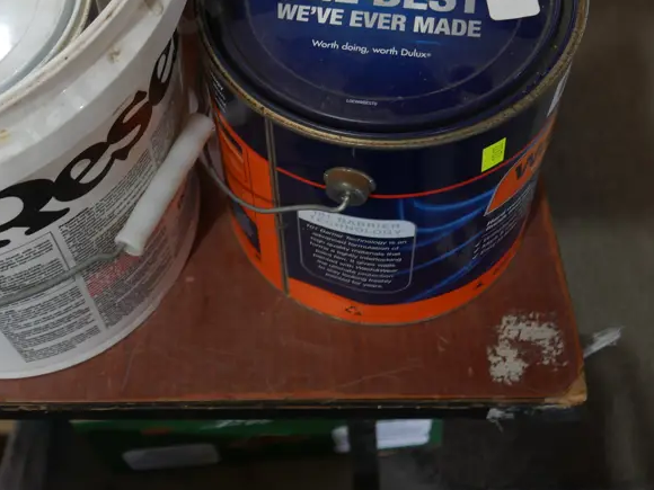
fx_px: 1001
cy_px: 68
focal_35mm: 53
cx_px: 103
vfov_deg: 26.8
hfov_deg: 34.7
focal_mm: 15
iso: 200
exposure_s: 1/60
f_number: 3.6
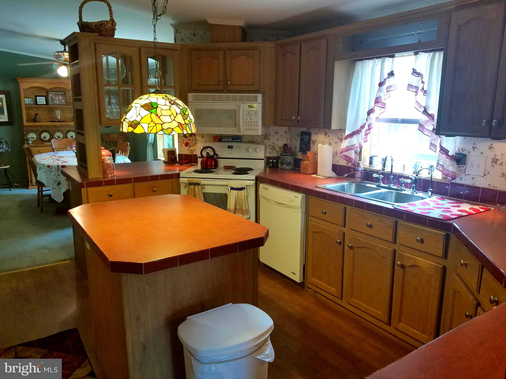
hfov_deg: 67.3
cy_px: 190
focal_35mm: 26
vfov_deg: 53.1
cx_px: 253
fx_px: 380
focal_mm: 4.2
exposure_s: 1/60
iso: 64
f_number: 1.7
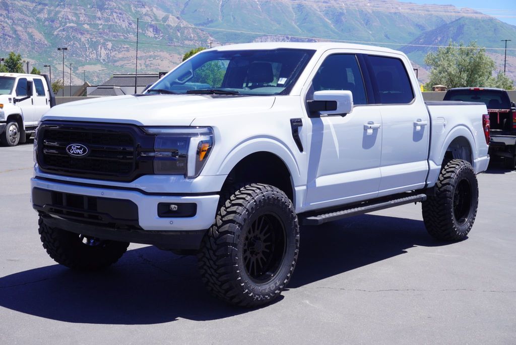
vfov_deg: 25.8
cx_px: 258
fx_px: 753
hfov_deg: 37.8
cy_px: 172
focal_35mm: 52
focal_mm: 35
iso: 100
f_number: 10
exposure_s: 1/125
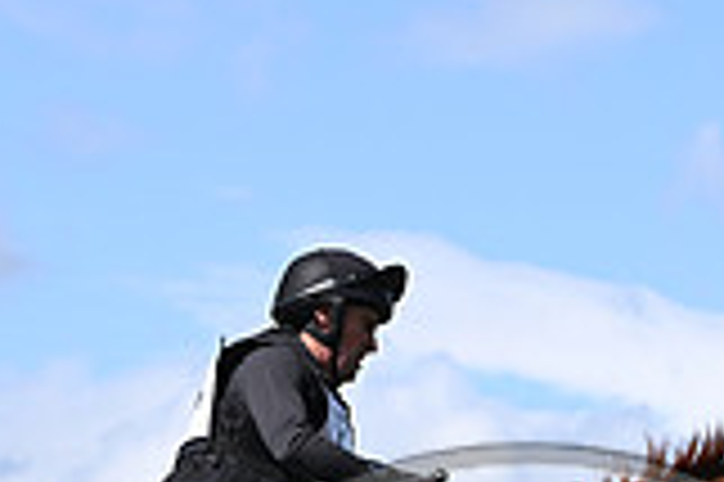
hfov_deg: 5.7
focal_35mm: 360
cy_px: 845
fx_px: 7233
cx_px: 477
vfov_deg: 3.8
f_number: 5.6
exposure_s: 1/1250
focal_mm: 100
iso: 250
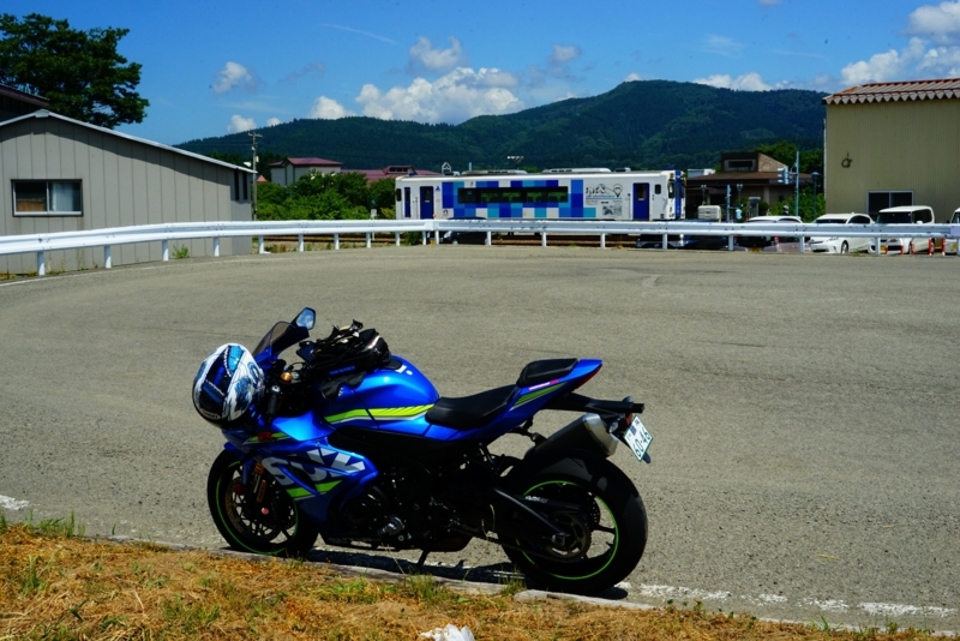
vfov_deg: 28.7
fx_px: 1254
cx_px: 480
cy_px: 320
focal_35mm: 47
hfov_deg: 41.9
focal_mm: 47
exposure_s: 1/60
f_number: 27
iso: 500
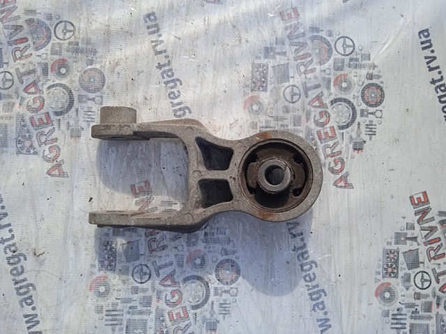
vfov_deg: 49.7
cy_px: 167
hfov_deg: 63.5
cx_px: 223
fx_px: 360
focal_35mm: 28
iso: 114
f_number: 2.2
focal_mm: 3.43
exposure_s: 1/680
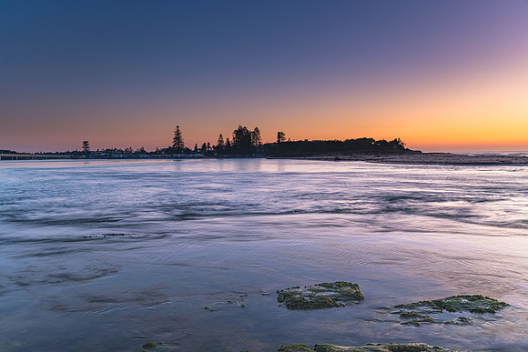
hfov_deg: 58.5
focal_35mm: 32
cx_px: 264
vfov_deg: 41.0
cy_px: 176
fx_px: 471
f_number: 8
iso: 100
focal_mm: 32
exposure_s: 1.6
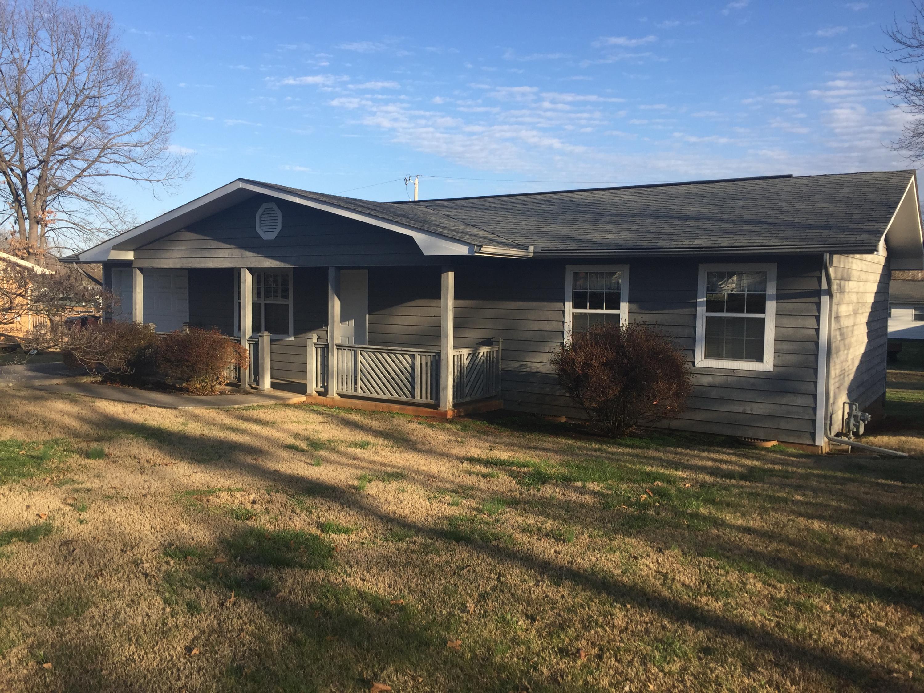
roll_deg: -1.1
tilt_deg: -6.8
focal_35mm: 29
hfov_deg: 61.7
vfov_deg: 48.2
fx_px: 774
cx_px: 462
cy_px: 346
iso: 32
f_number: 2.2
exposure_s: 1/1130
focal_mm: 4.15
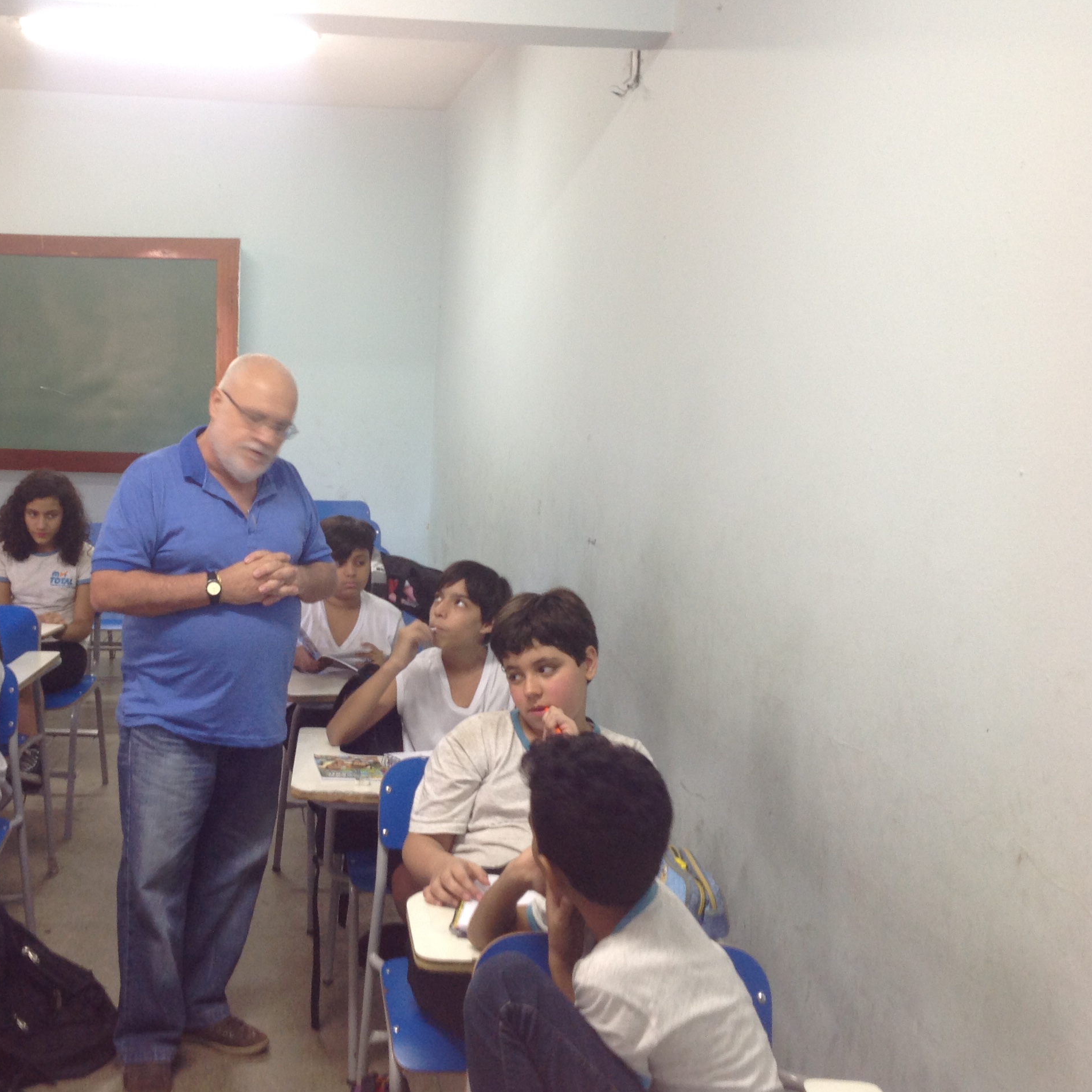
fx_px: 1499
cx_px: 360
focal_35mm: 42
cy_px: 544
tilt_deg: -6.5
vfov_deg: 40.0
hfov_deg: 39.5
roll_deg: -2.6
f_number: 2.4
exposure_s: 1/15
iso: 80
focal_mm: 4.28
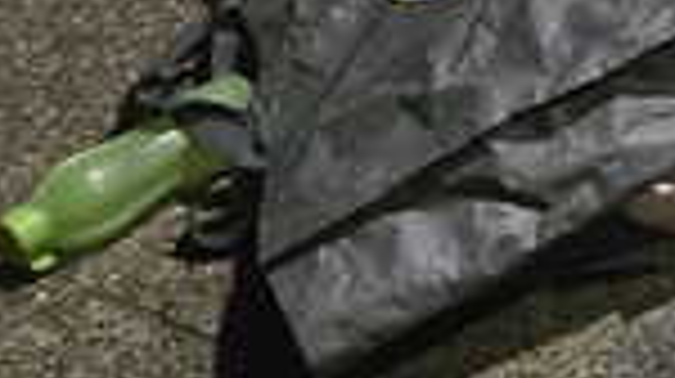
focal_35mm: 134
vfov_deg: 7.9
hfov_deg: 12.6
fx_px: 2396
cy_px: -716
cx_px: 1616
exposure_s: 1/100
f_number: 1.7
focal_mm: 6.3
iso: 1600
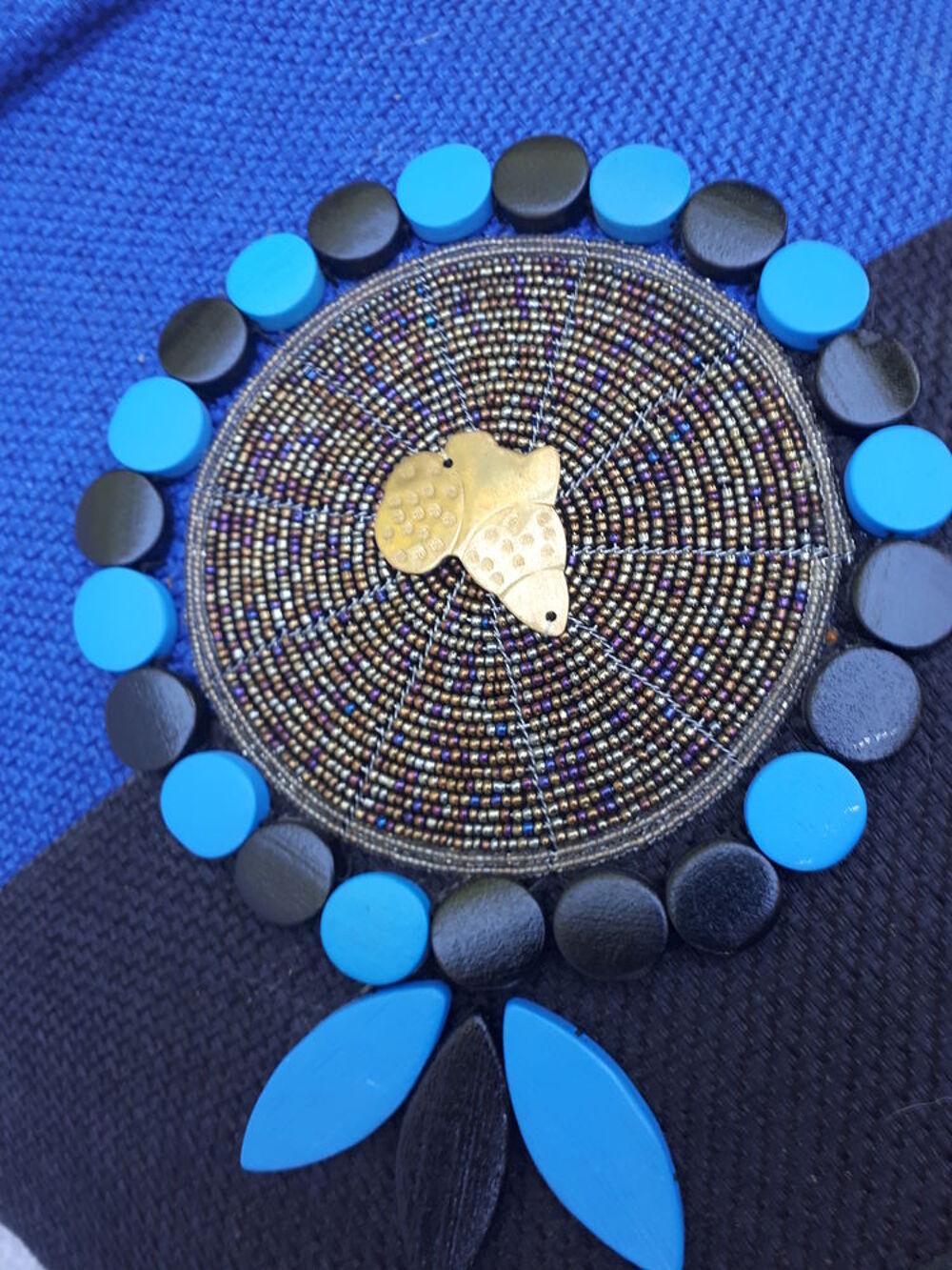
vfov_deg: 65.3
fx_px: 990
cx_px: 476
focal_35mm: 27
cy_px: 635
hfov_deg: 51.4
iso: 64
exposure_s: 1/33
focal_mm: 3.6
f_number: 1.9
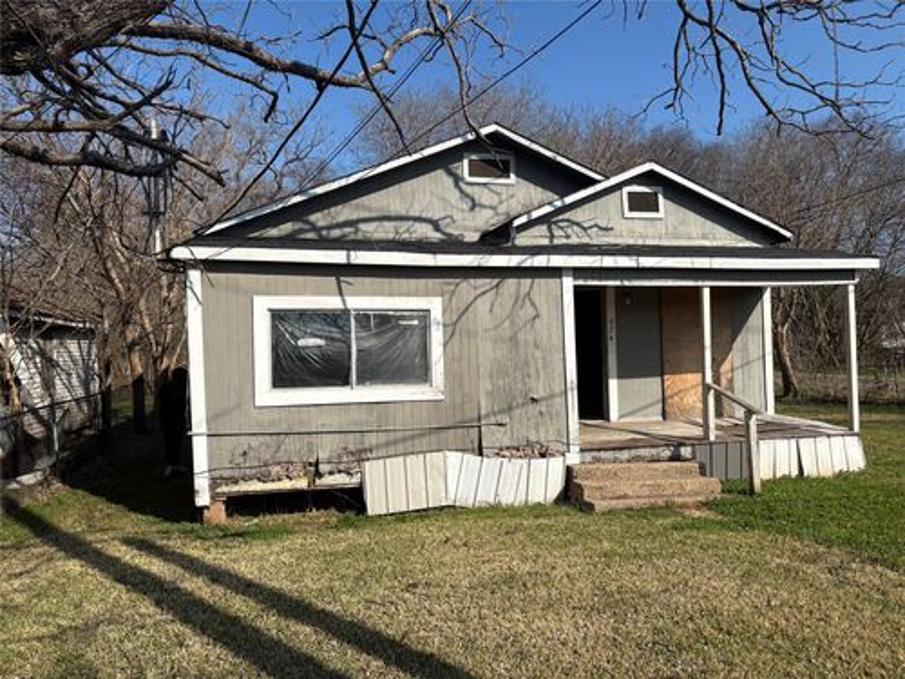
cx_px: 452
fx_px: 680
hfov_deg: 67.3
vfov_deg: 53.1
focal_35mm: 26
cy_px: 340
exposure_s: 1/4608
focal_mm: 5.96
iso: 50
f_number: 1.6
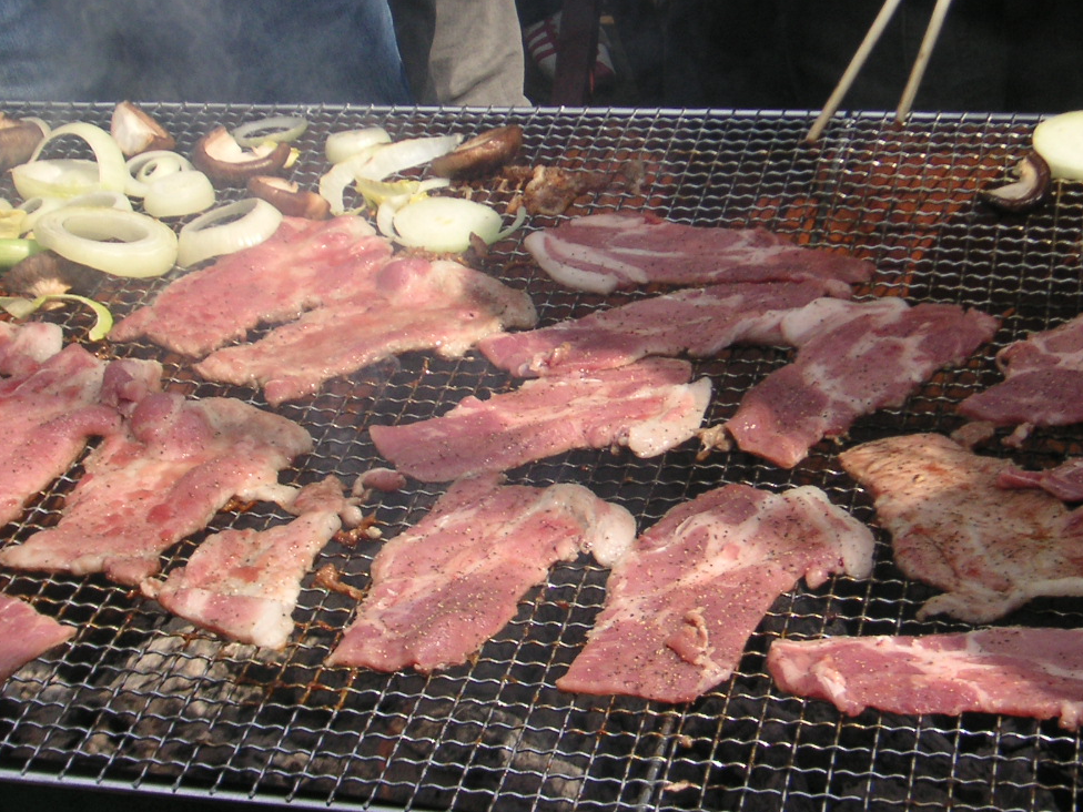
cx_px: 525
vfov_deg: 18.0
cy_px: 313
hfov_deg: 23.8
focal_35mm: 82
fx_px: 2565
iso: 50
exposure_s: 1/750
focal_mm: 8.4
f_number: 3.4
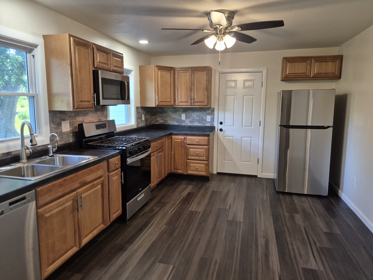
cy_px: 140
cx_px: 186
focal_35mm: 23
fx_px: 248
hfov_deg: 73.9
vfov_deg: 58.9
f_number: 1.8
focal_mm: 5.4
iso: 200
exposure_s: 1/120
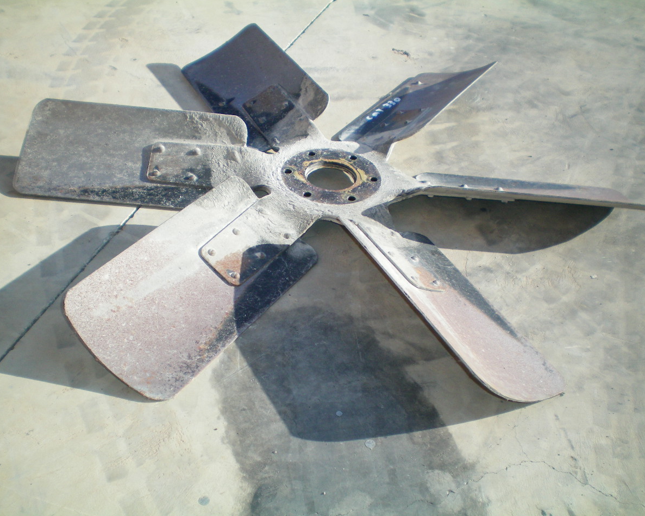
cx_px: 308
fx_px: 764
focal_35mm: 40
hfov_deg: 45.8
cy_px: 257
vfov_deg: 37.3
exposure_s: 1/500
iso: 64
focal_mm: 6.3
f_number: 3.1
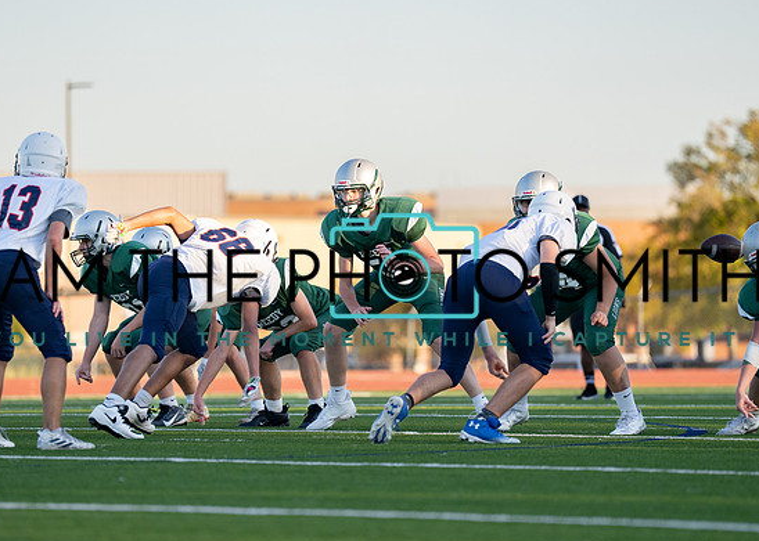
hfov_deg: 7.4
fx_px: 5904
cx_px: 368
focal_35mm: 274
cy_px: 316
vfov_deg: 5.3
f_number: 2.8
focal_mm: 200
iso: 500
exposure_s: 1/2500
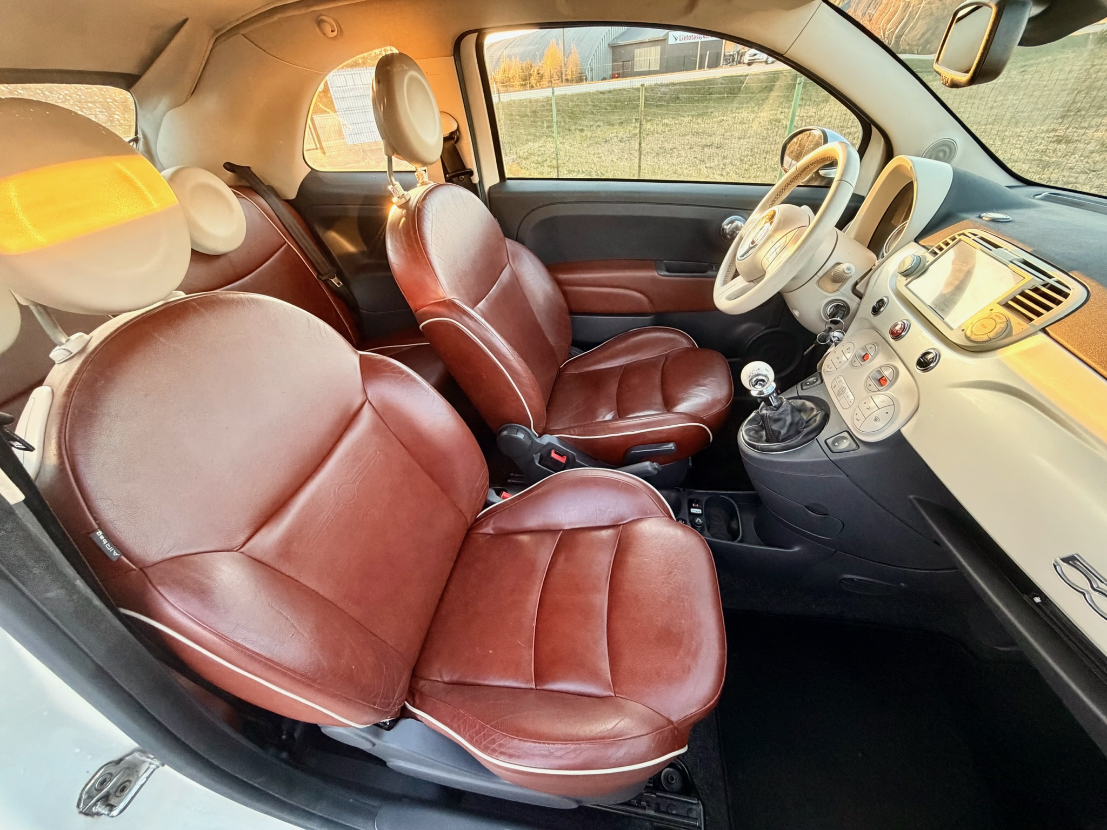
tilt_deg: -37.9
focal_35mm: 14
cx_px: 554
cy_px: 415
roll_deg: +6.3
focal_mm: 2.22
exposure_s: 1/85
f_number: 2.2
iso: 320
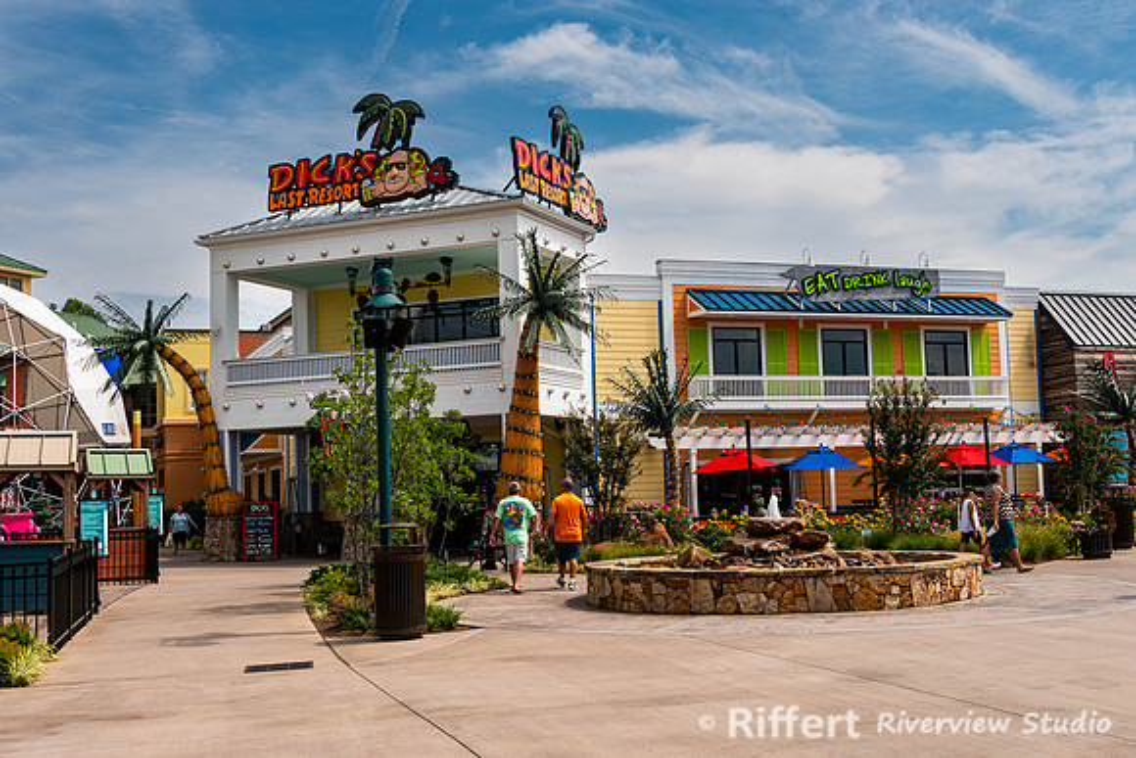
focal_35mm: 43
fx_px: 1364
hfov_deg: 45.2
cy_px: 379
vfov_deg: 31.0
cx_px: 568
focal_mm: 40
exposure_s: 1/500
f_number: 7.1
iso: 100
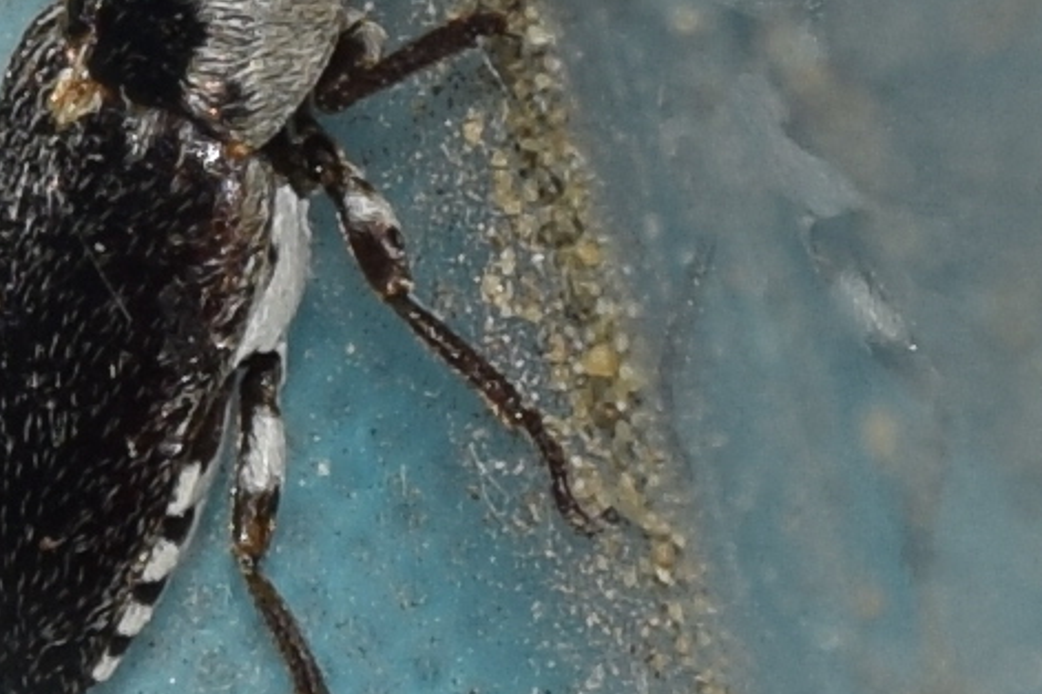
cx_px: 84
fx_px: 12387
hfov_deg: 4.8
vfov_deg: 3.2
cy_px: 208
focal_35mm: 428
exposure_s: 1/160
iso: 100
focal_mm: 140
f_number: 13
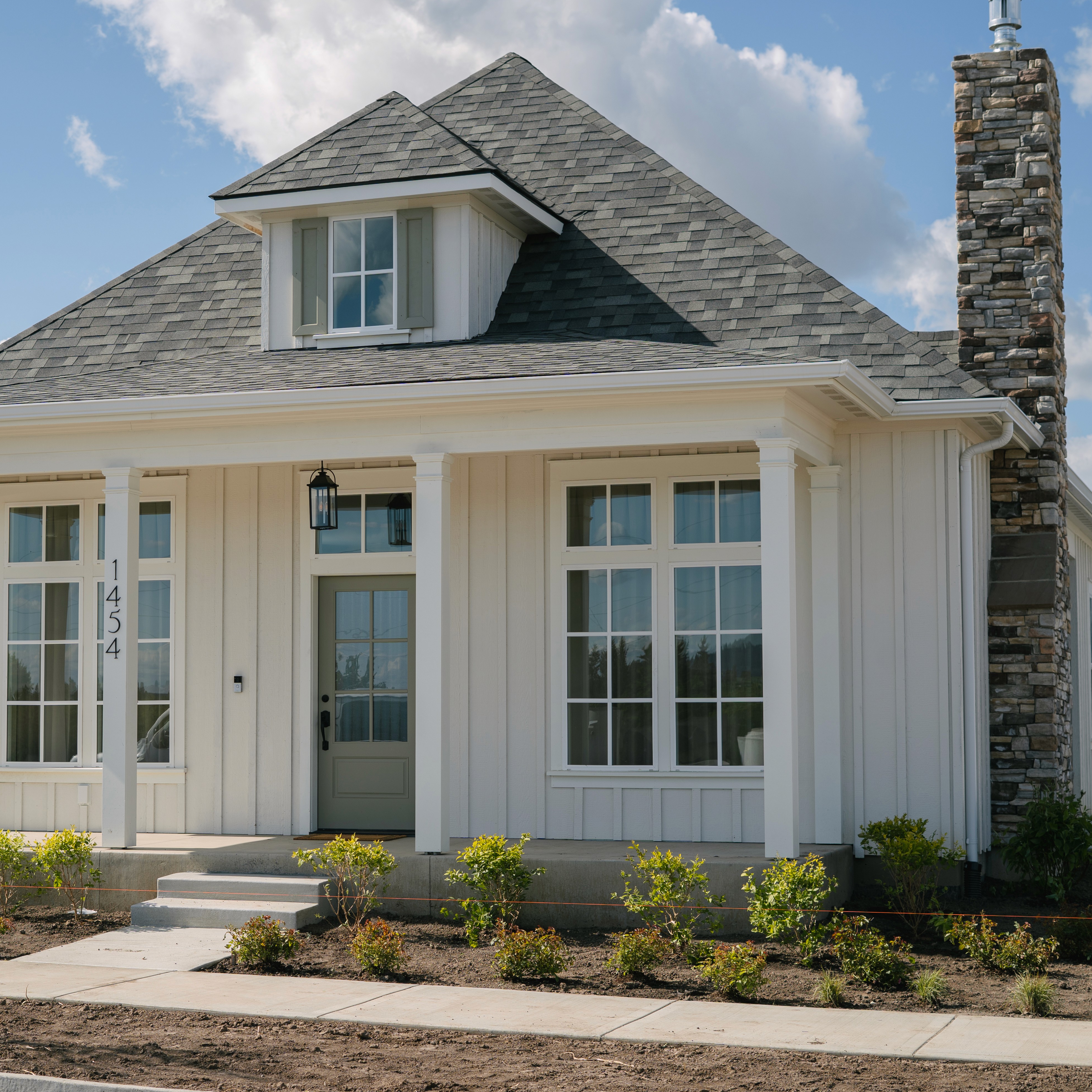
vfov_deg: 26.9
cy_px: 546
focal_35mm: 64
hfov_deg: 26.8
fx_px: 2284
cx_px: 403
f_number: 4.5
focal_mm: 50
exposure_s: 1/640
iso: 80
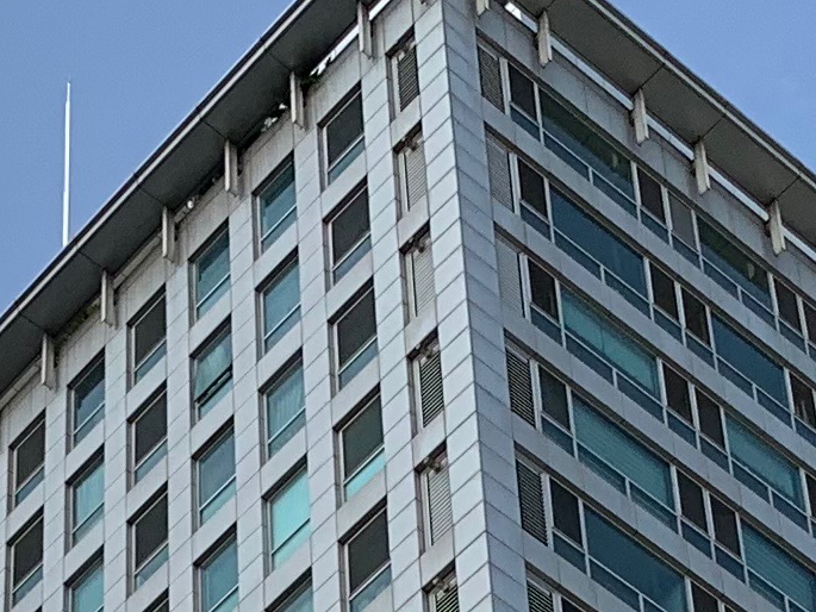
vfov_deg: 8.8
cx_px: 366
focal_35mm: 153
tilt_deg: +37.1
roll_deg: +1.4
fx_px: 3607
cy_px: 1491
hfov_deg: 12.9
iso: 25
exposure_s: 1/1447
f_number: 1.8
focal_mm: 4.25
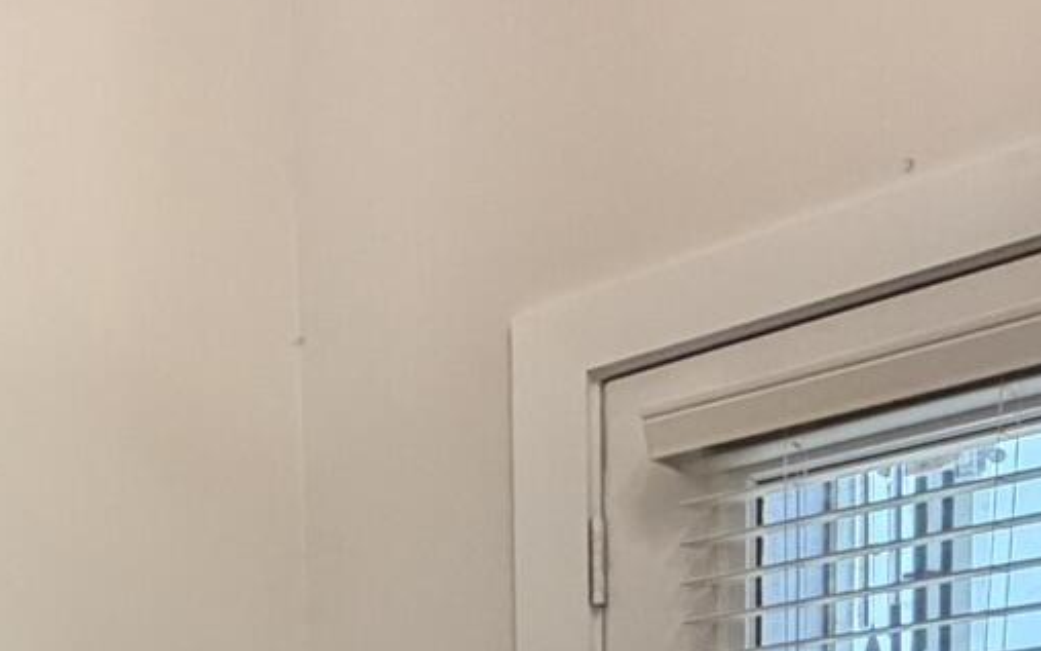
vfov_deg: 18.0
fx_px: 1702
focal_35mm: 60
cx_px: -175
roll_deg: +2.9
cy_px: 1117
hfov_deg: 29.7
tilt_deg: -4.3
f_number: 2.2
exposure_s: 1/120
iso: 320
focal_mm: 2.22
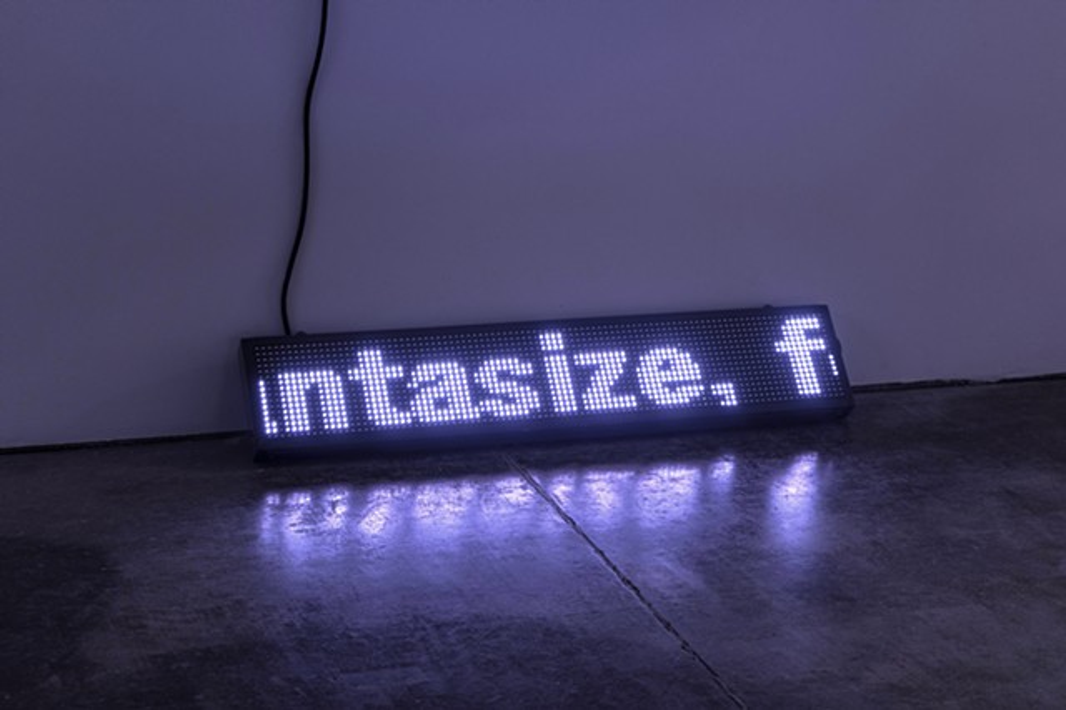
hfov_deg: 28.9
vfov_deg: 19.4
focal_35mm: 70
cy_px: 355
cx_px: 533
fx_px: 2072
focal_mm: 70
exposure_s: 1/40
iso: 800
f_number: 5.6
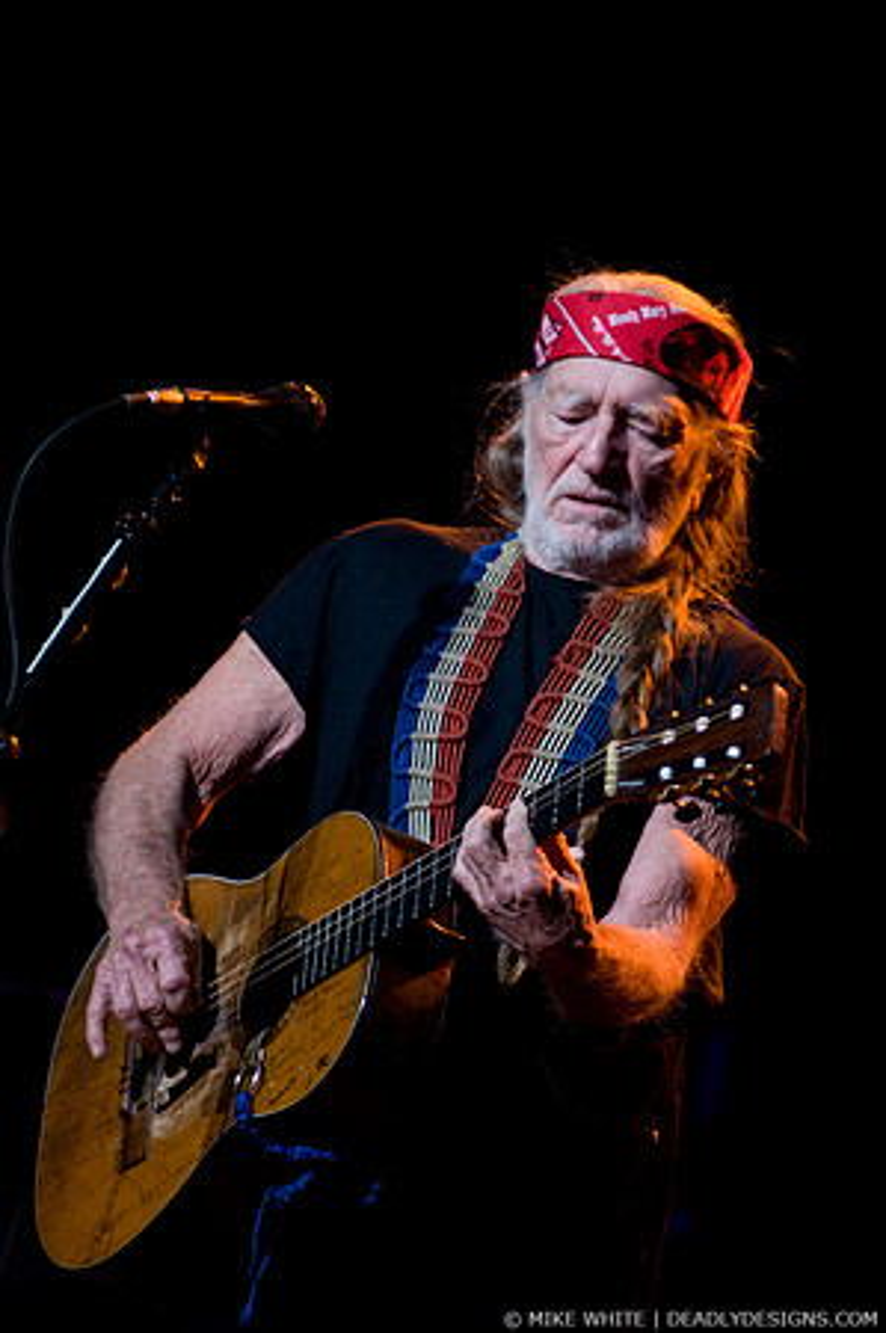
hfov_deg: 4.6
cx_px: 443
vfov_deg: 6.9
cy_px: 666
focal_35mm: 300
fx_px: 11100
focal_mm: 200
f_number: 3.2
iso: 800
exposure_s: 1/320
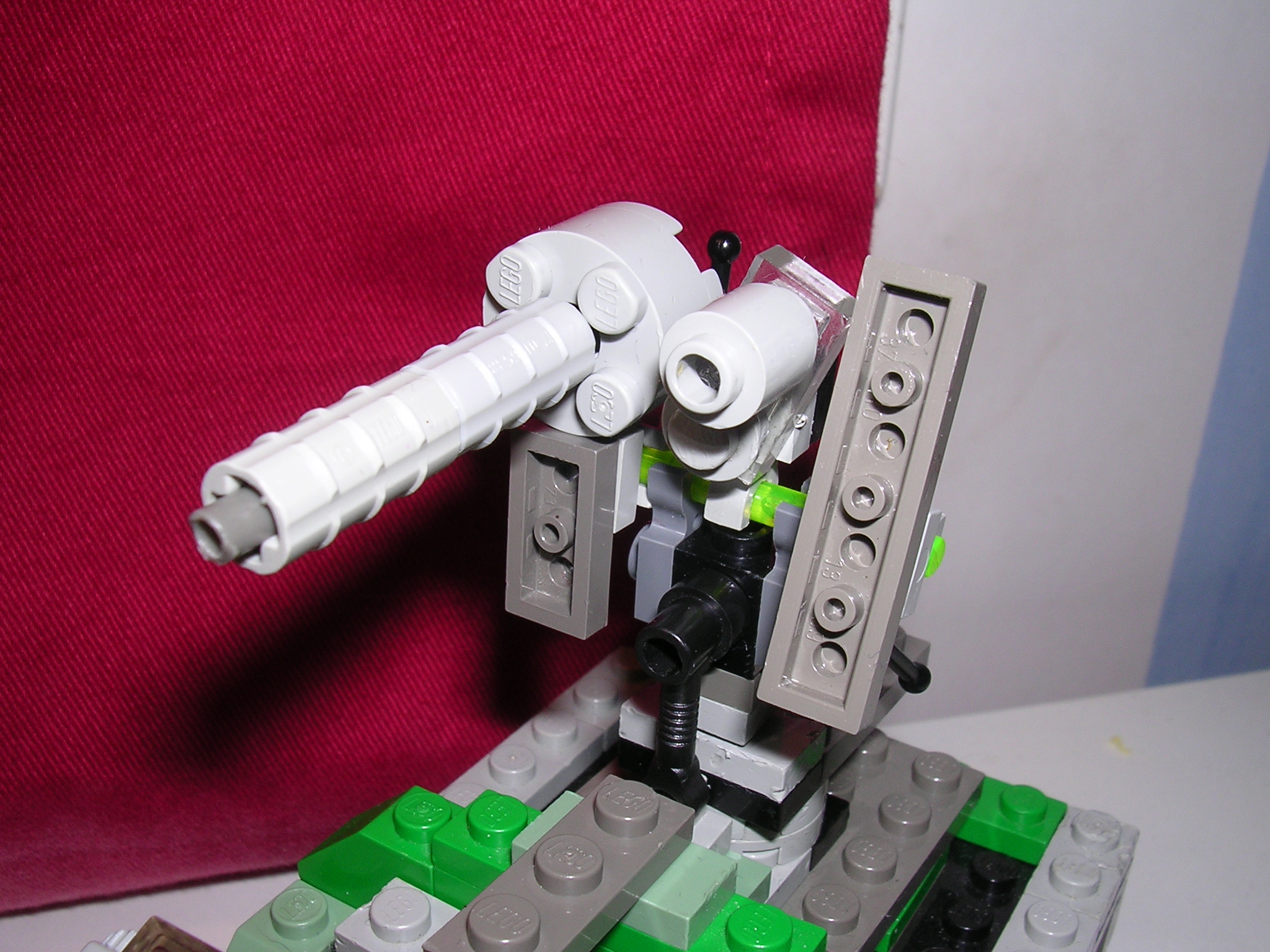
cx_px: 635
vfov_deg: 37.7
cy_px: 476
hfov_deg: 49.0
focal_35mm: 38
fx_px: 1394
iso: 100
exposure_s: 1/60.1
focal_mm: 5.8
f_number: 5.6
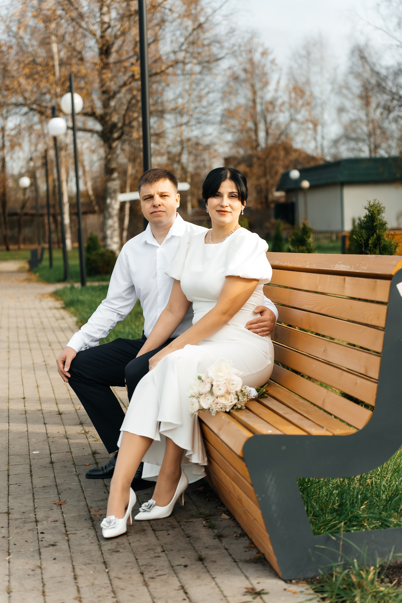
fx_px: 1055
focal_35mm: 63
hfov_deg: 21.6
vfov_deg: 31.9
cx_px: 201
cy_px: 302
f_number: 2.8
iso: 80
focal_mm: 63
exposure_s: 1/200
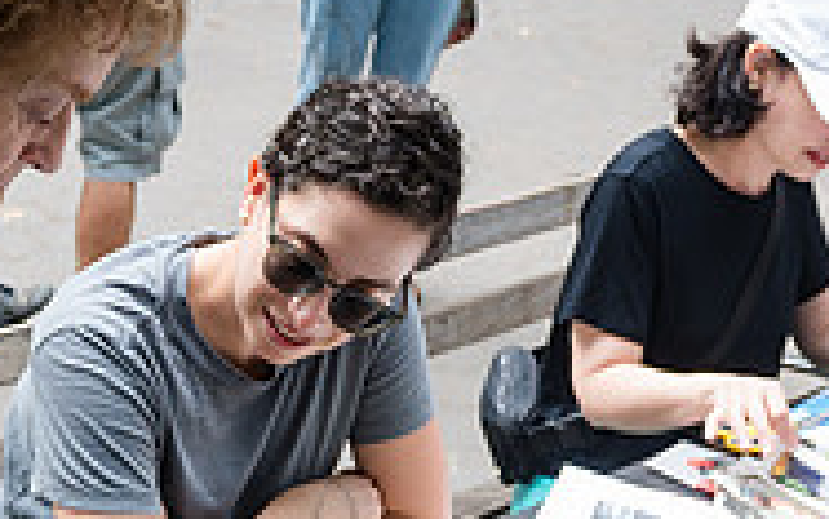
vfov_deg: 14.9
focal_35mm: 86
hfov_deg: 23.8
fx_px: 1944
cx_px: 191
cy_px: 539
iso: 400
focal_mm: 24
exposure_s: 1/320
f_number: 4
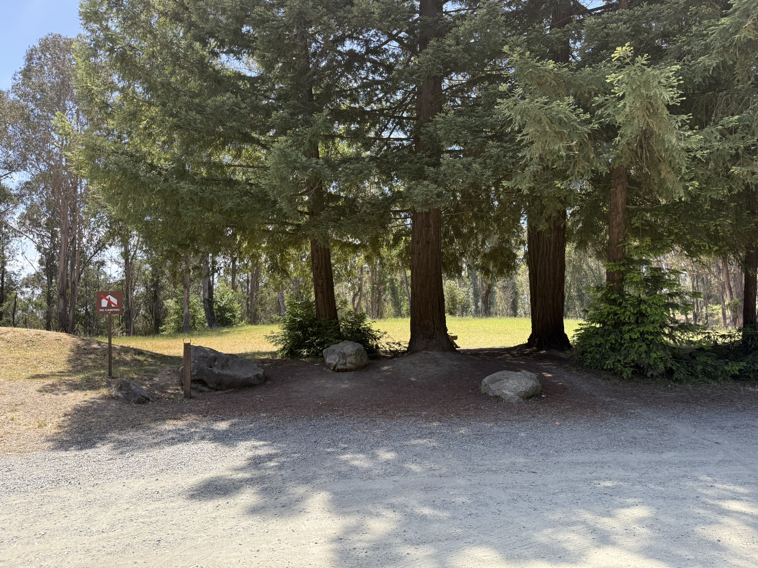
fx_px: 526
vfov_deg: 56.8
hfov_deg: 71.6
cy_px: 284
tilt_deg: +3.5
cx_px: 379
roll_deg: +0.4
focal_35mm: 24
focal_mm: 6.76
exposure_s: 1/1032
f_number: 1.78
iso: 100
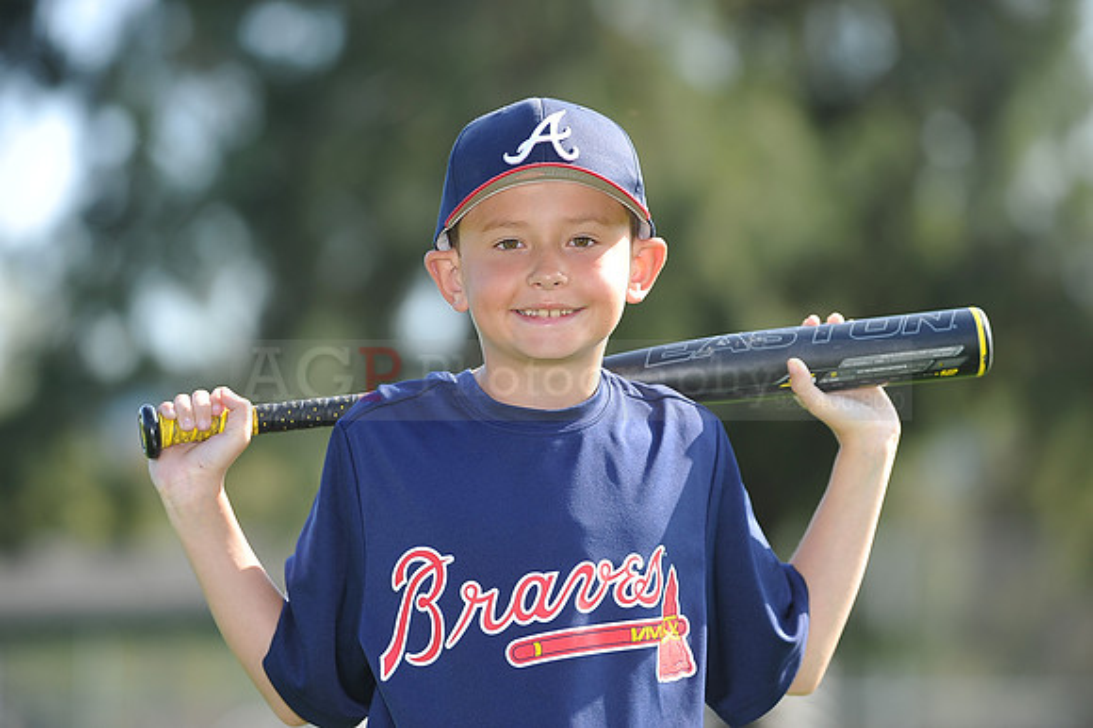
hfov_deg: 10.3
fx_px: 6069
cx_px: 546
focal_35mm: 200
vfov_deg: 6.9
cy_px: 364
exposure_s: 1/400
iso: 200
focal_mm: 200
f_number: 4.5
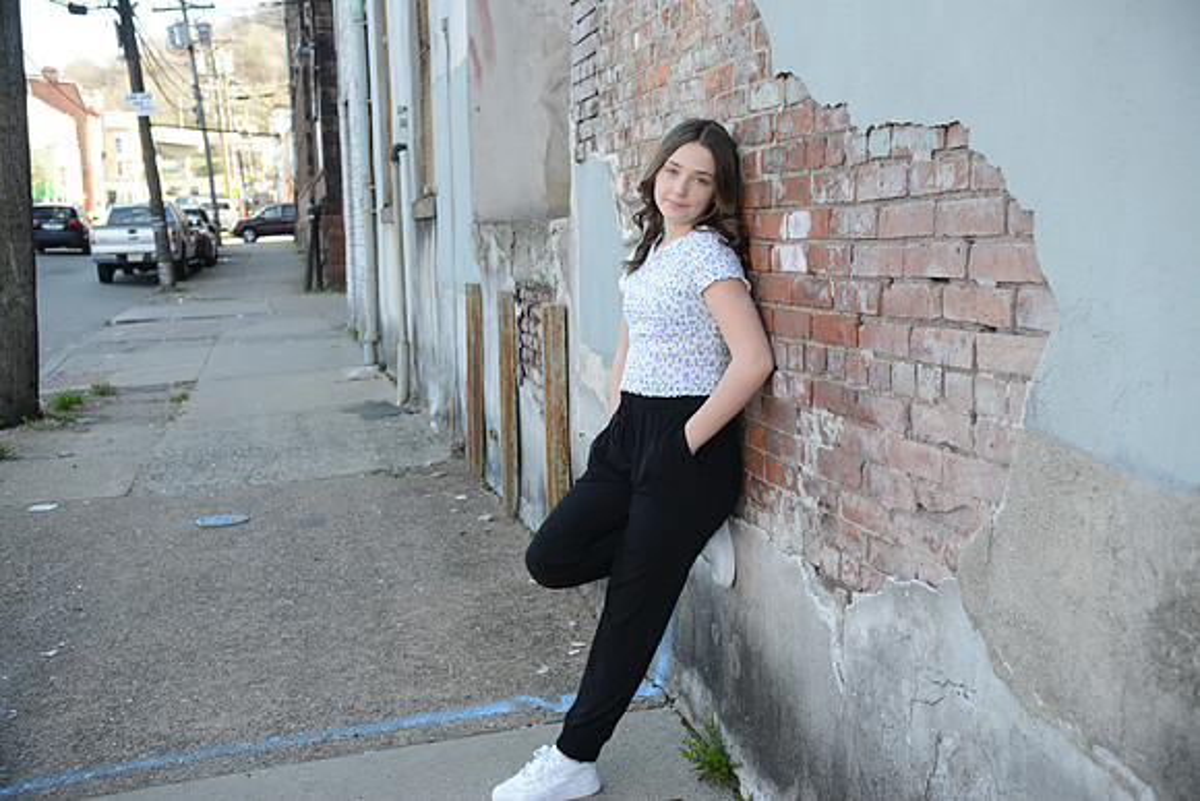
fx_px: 1334
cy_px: 400
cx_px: 600
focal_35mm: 40
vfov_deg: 33.4
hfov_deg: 48.4
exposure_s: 1/320
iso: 800
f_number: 5.6
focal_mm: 40
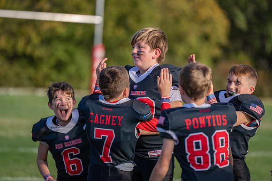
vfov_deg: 7.9
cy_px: 90
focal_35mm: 173
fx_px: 1307
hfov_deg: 11.9
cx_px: 136
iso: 100
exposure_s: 1/1000
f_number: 2.8
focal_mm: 173
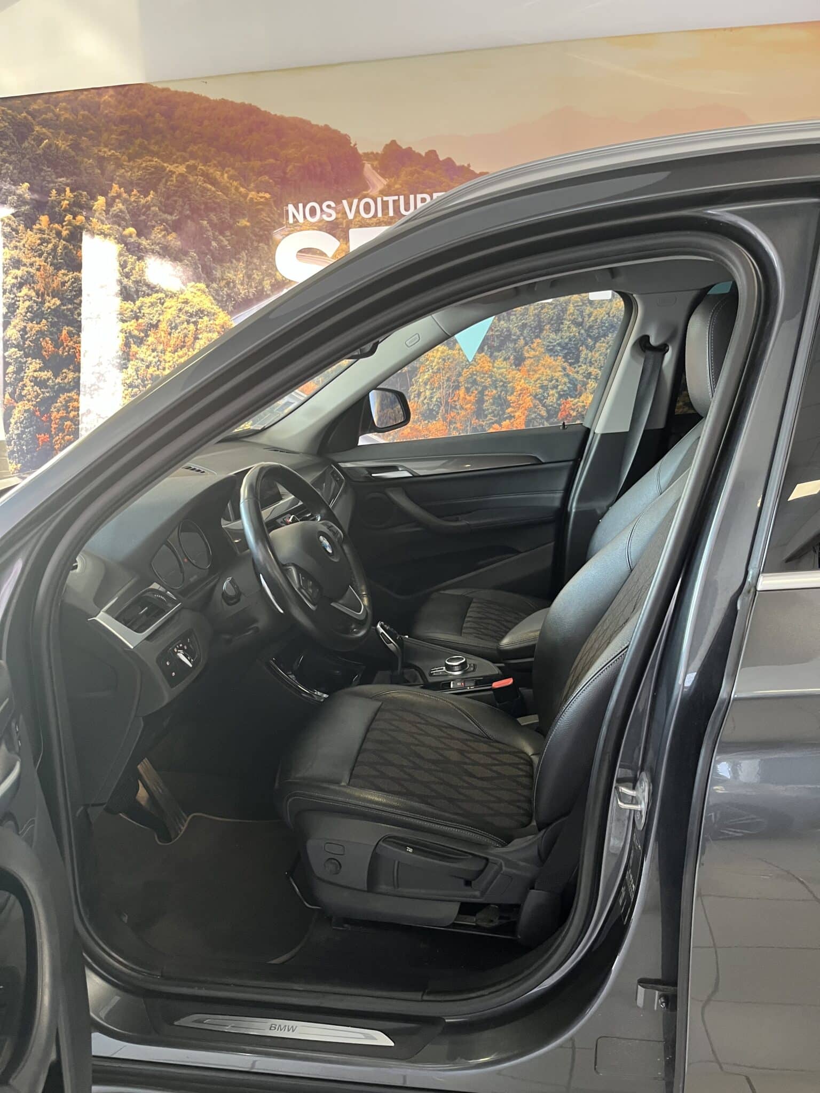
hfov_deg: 53.1
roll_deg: +2.0
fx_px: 821
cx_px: 410
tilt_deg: -15.2
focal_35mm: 26
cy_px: 546
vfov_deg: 67.3
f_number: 1.6
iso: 160
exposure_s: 1/60
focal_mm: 5.1
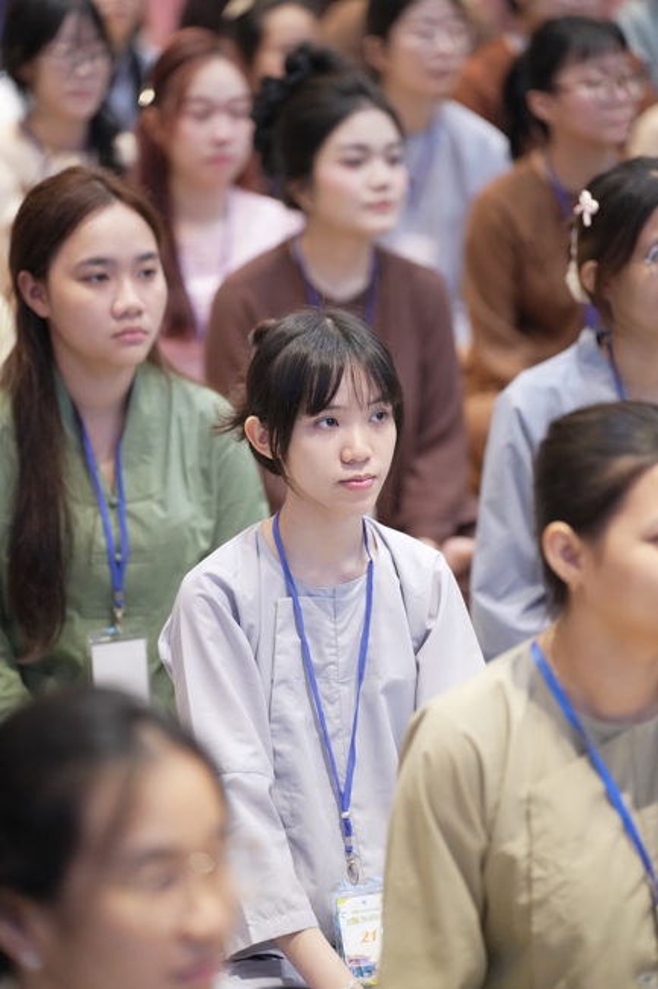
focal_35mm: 150
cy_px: 494
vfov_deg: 13.7
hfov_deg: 9.1
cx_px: 329
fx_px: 4114
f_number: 2.8
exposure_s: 1/200
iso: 5000
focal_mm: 150
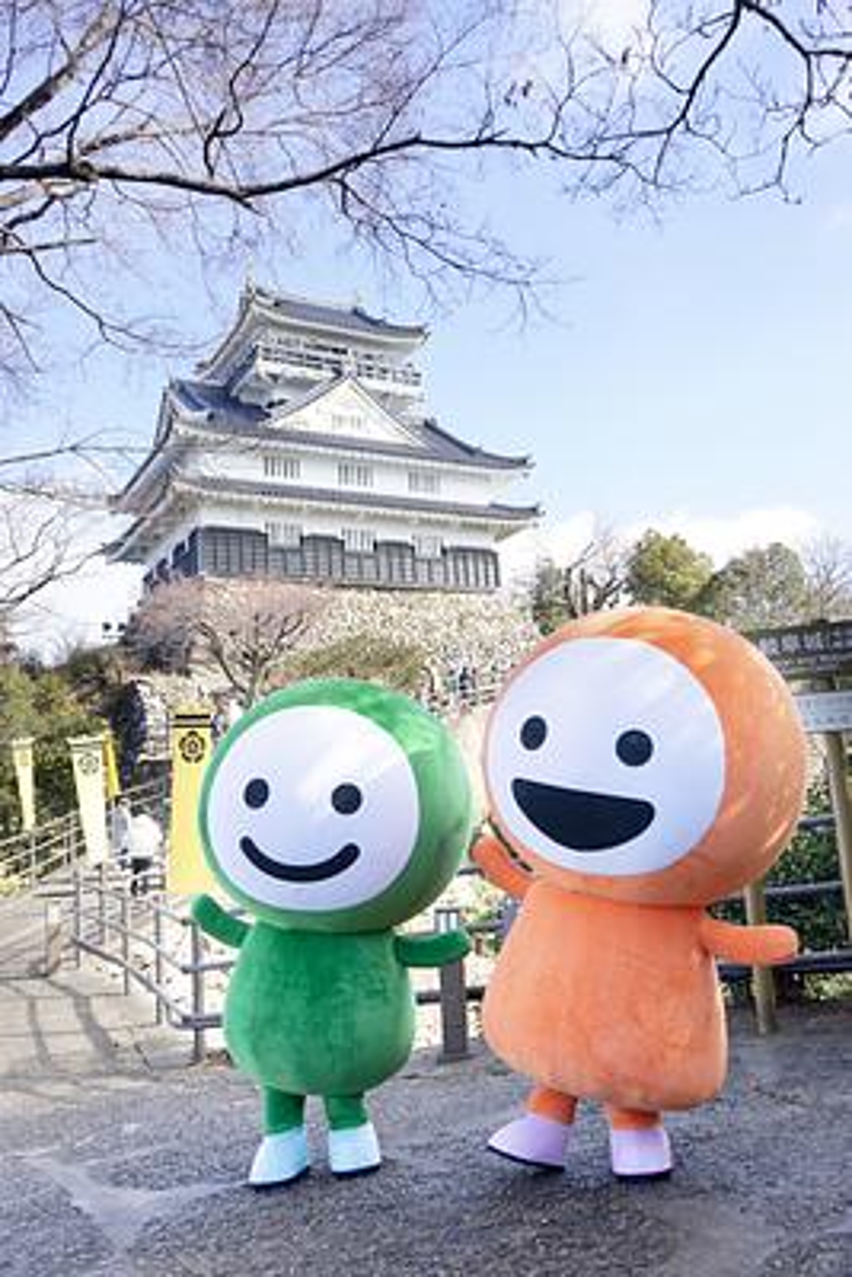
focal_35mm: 28
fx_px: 993
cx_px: 426
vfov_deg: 65.5
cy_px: 638
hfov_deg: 46.4
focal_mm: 28
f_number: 7.1
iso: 100
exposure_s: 1/100
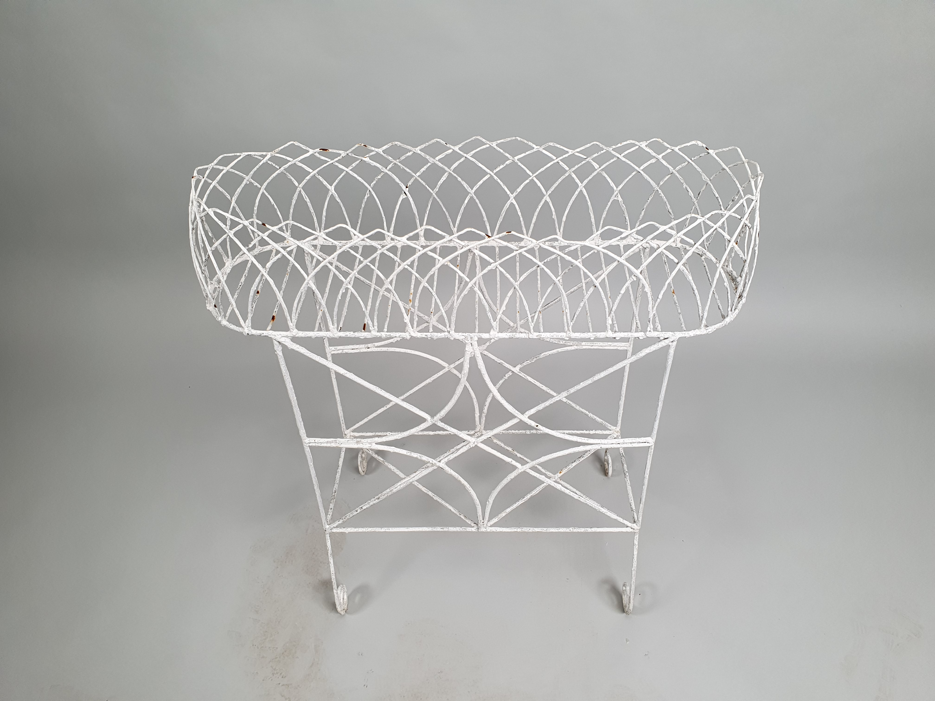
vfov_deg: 53.1
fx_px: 702
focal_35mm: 26
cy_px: 350
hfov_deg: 67.3
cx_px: 468
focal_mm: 4.32
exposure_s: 1/100
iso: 100
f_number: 2.4
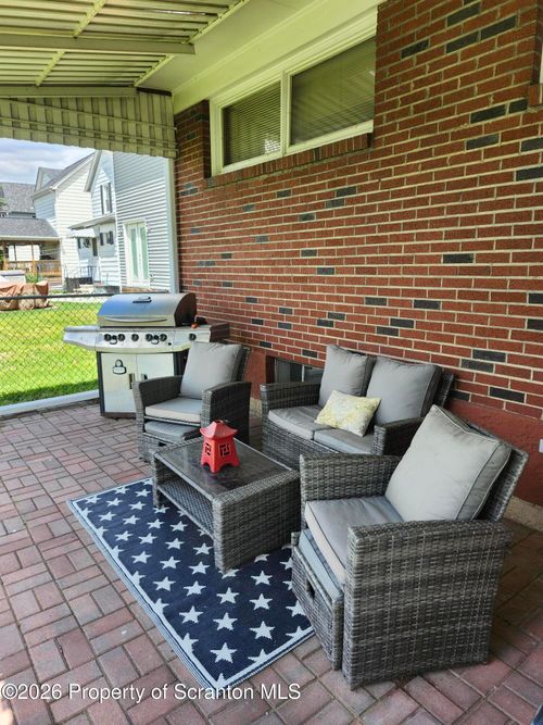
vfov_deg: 73.9
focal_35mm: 23
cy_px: 362
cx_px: 272
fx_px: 481
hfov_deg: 58.9
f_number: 1.8
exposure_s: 1/258
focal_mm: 5.54
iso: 25
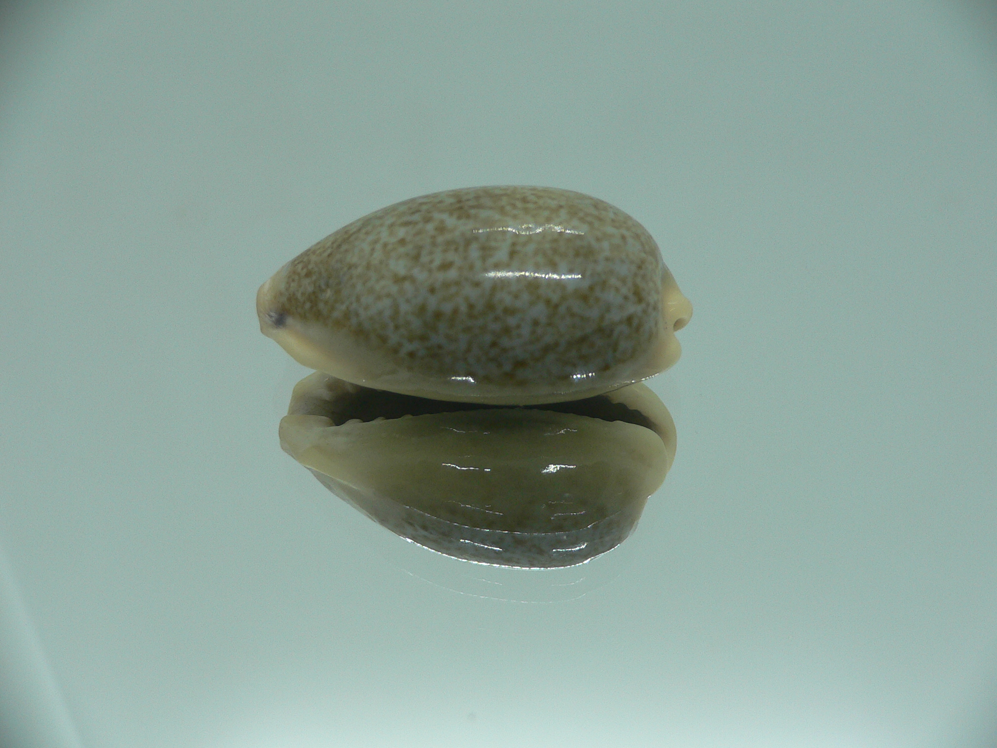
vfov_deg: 40.7
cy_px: 374
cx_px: 498
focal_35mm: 35
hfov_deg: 52.6
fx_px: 1008
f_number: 2.8
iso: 100
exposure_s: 1/60
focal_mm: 4.6
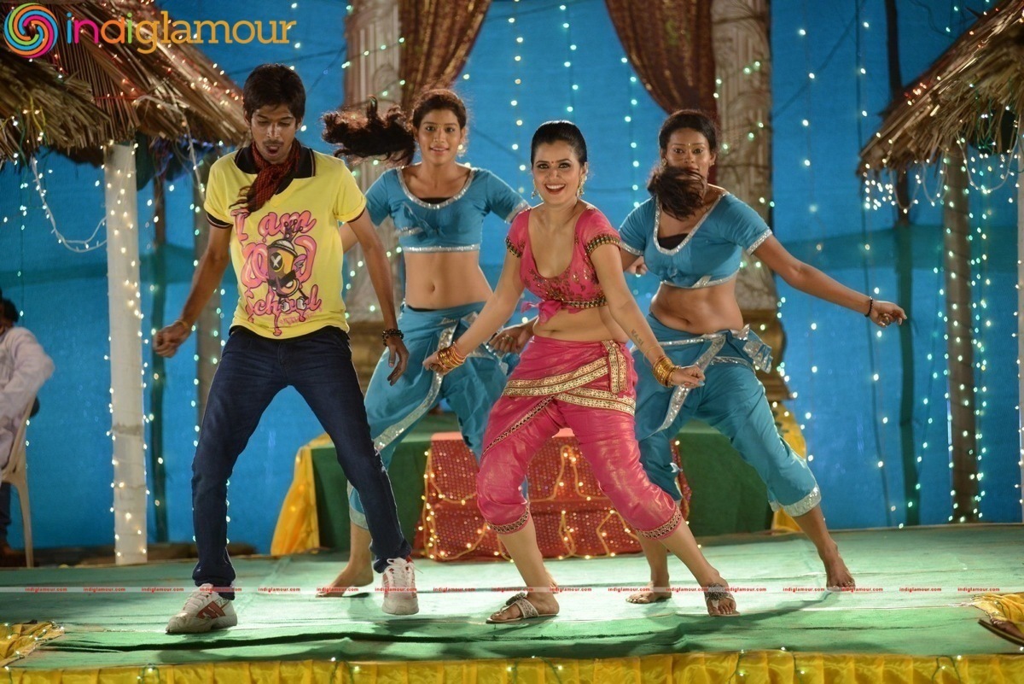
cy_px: 342
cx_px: 512
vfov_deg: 8.9
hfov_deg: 13.2
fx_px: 4410
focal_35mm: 155
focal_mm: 155
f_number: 3.2
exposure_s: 1/320
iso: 2000
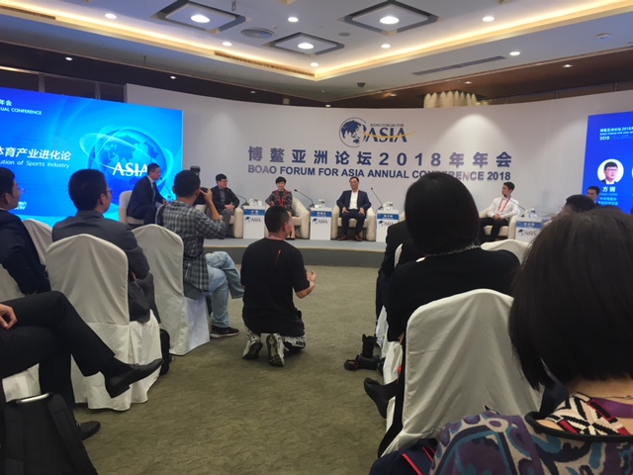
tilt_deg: -3.8
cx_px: 316
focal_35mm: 29
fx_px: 530
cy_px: 238
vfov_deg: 48.2
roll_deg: -2.2
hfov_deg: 61.7
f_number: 2.2
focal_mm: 4.15
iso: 32
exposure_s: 1/33
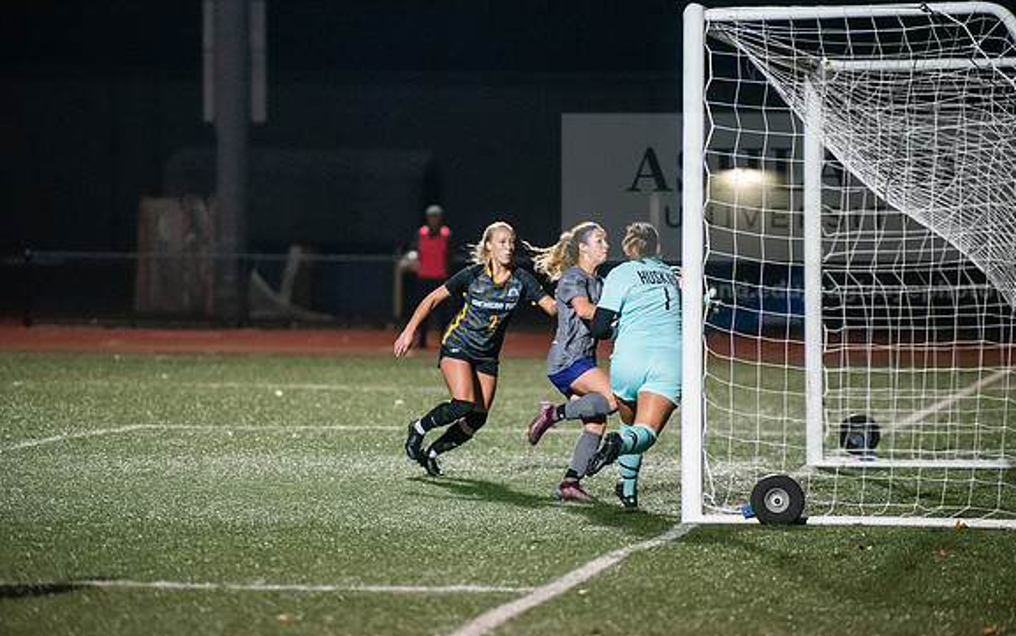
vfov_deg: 6.4
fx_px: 5678
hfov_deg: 10.2
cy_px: 327
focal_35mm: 205
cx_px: 509
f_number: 2.8
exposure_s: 1/1000
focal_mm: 200
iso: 8000
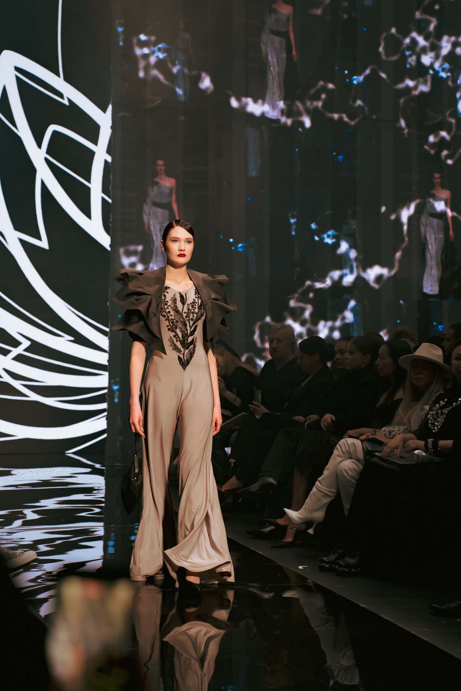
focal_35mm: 75
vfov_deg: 27.0
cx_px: 230
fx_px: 1441
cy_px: 346
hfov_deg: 18.2
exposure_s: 1/200
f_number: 3.5
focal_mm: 75
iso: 1600
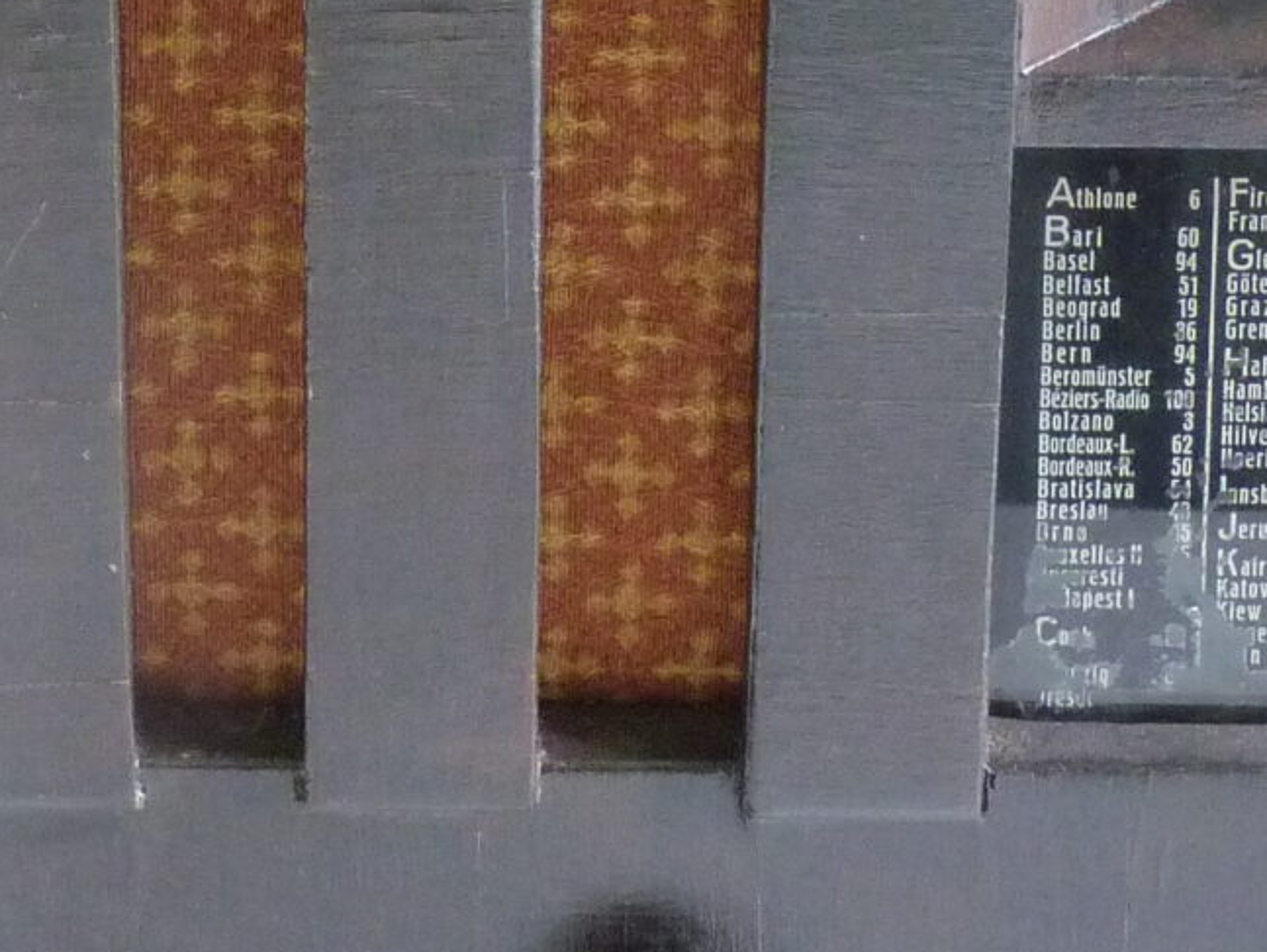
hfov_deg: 11.4
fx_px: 6372
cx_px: 719
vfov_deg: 8.5
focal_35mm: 174
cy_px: 214
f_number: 3
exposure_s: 1/30
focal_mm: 7.8
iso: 400
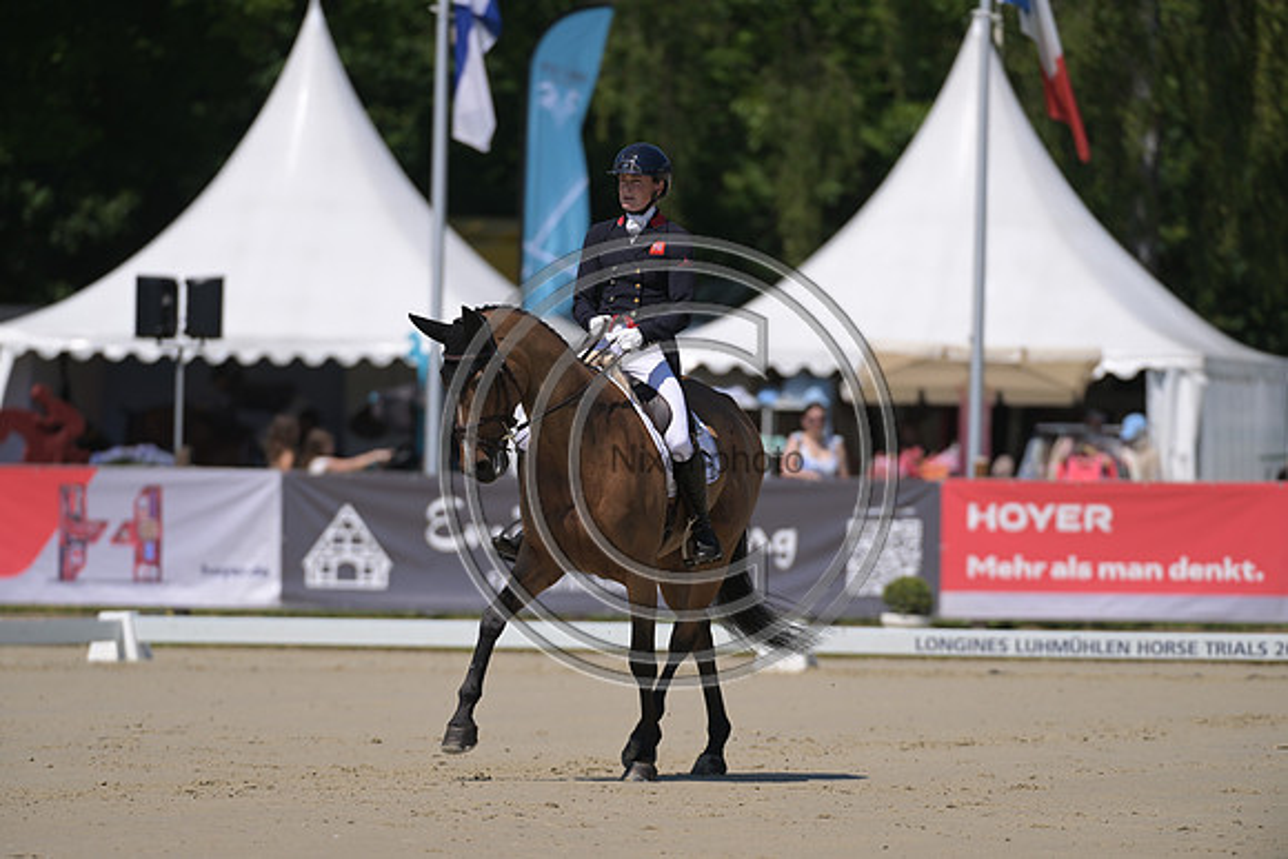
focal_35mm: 400
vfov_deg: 3.4
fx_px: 14314
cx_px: 644
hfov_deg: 5.2
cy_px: 430
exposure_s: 1/1250
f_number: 5
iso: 140
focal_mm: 400
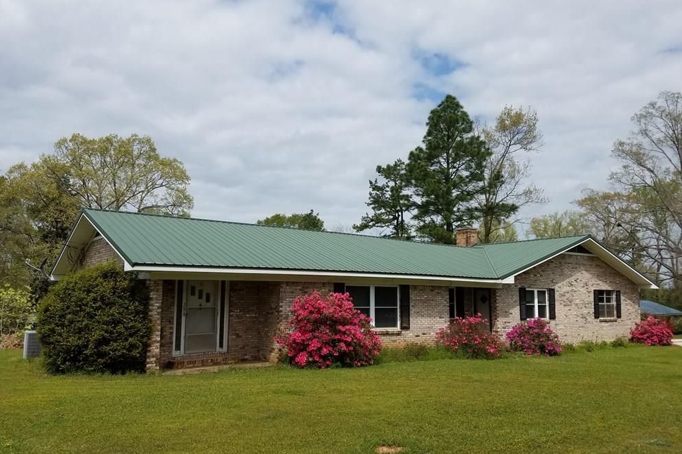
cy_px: 240
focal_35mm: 28
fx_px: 530
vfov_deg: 46.4
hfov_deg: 65.5
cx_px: 341
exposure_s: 1/4528
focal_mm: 4.2
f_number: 1.7
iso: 50
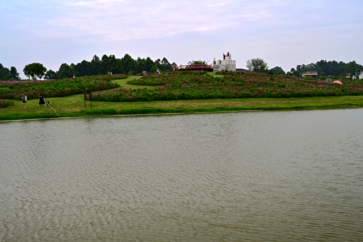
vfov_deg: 31.2
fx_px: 434
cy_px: 121
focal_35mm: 43
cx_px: 182
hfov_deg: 45.4
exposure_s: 1/100
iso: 100
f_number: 14
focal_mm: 43
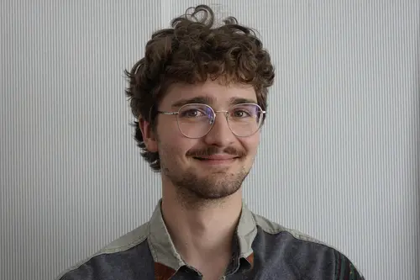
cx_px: 210
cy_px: 140
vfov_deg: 31.9
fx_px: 490
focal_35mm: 42
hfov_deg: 46.4
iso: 250
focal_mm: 15.87
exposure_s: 1/50
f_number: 2.8
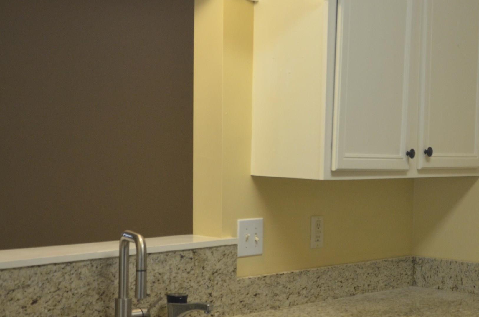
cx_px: 386
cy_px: 231
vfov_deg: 15.9
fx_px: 1129
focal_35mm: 85
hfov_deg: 23.6
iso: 720
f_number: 4.2
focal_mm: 30
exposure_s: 1/60
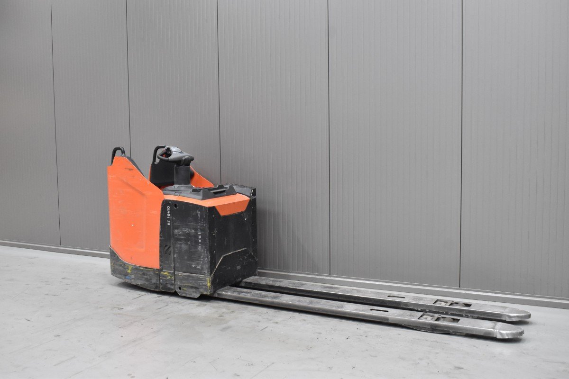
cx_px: 284
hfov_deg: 53.1
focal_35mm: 36
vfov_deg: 36.9
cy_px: 190
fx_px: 569
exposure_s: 1/30
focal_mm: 24
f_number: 5.6
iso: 1600
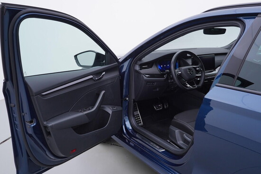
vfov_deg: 36.9
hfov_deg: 53.1
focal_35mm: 36
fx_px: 261
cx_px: 130
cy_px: 87
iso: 125
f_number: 3.5
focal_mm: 24
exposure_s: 1/60
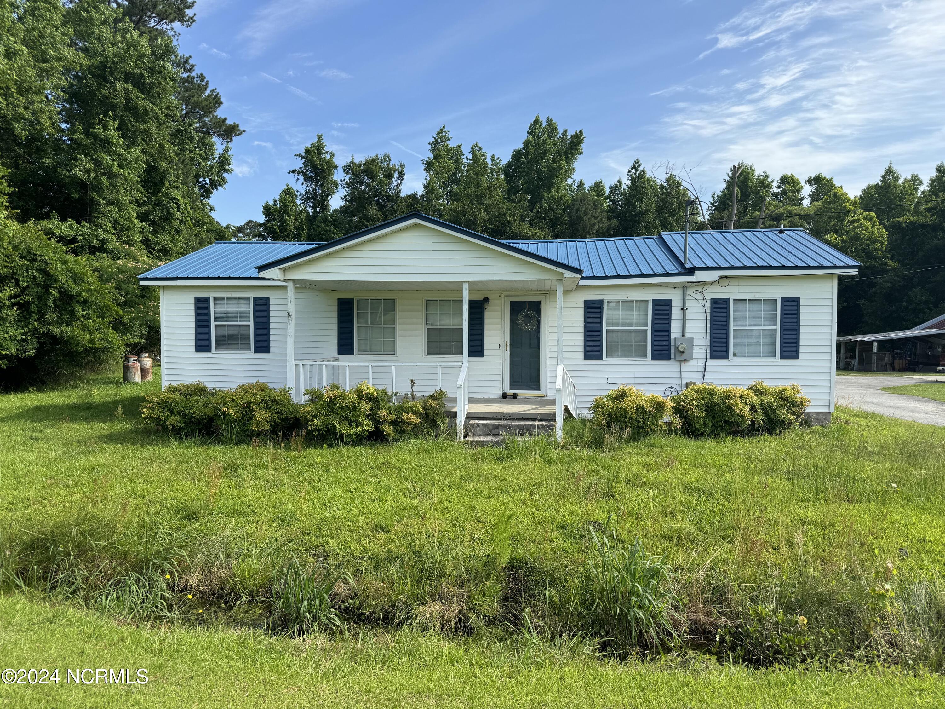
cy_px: 354
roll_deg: -0.7
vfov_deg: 56.8
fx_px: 655
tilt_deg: -2.1
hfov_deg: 71.6
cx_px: 472
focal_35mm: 24
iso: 80
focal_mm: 6.76
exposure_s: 1/2710
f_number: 1.78
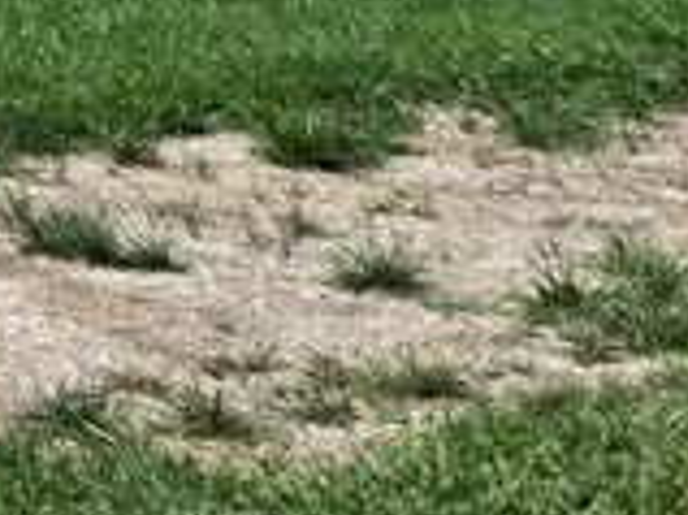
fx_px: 2939
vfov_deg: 8.8
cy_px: -835
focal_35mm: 148
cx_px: -1307
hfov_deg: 10.2
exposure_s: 1/2921
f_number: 1.8
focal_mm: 5.4
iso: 25
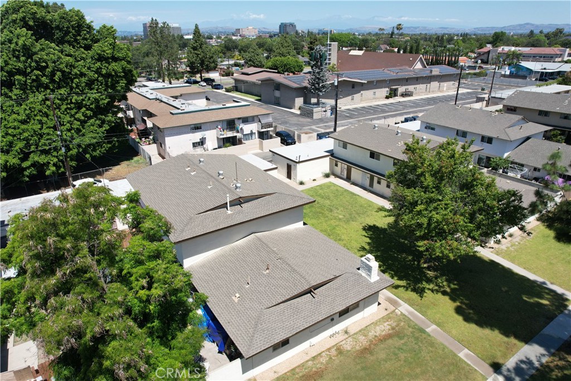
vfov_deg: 57.2
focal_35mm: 22
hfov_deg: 78.6
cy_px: 190
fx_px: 349
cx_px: 286
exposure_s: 1/1600
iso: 100
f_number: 2.8
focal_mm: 8.38
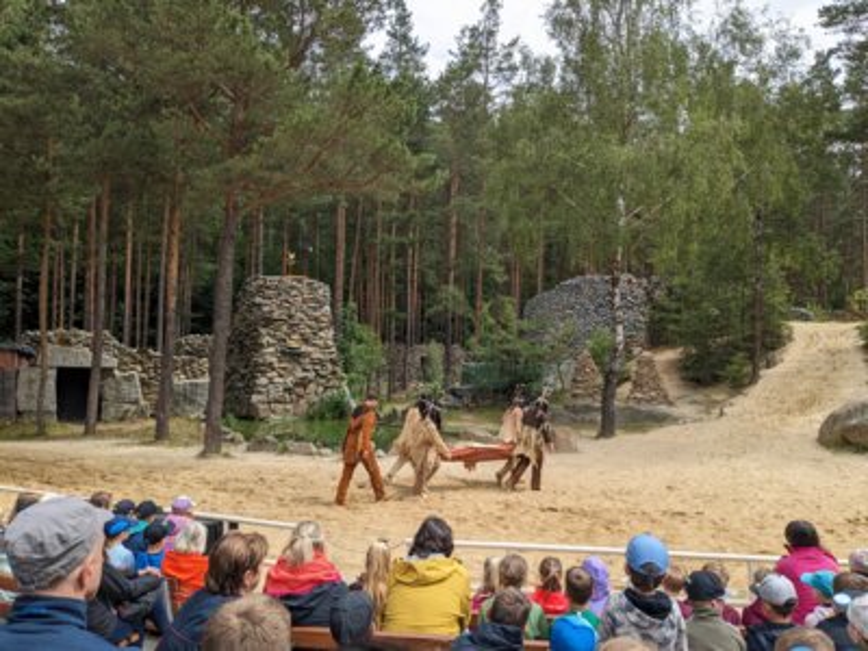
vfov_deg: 51.4
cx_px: 434
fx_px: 677
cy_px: 326
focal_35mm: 27
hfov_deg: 65.3
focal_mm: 4.38
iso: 51
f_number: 1.73
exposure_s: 1/1560
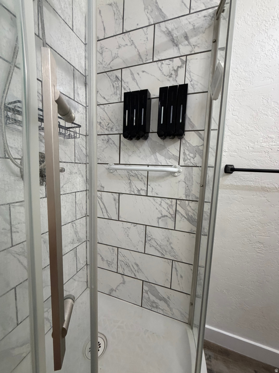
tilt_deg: -4.8
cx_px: 140
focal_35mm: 14
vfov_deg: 102.1
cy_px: 186
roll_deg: -2.4
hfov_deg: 85.7
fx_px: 150
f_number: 2.2
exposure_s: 1/120
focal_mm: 2.22
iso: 320
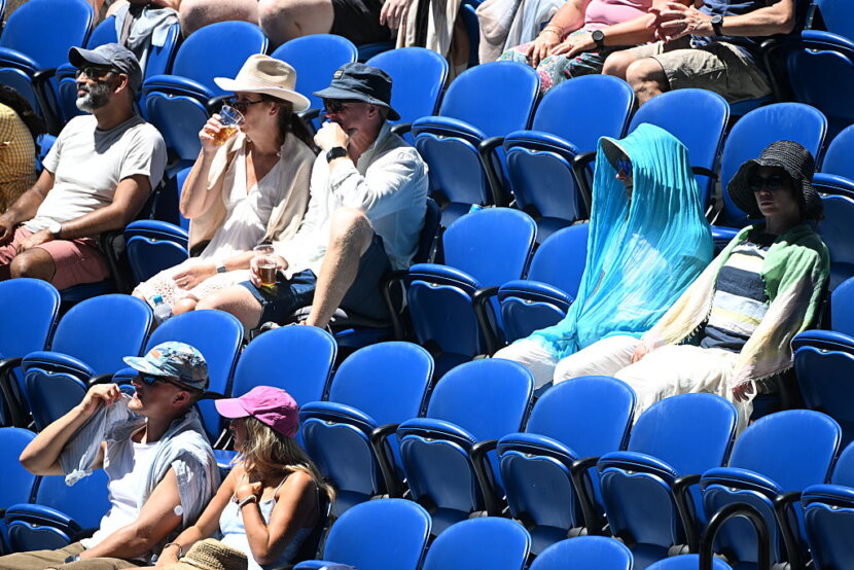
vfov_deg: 2.5
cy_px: 285
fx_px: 13288
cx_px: 427
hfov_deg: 3.7
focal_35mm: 560
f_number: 6.3
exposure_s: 1/640
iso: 320
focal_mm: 560
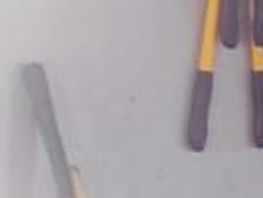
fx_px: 2867
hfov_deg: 4.8
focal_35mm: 377
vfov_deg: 3.9
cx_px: 979
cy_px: 184
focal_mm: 8.8
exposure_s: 1/8
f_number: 4.8
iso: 800
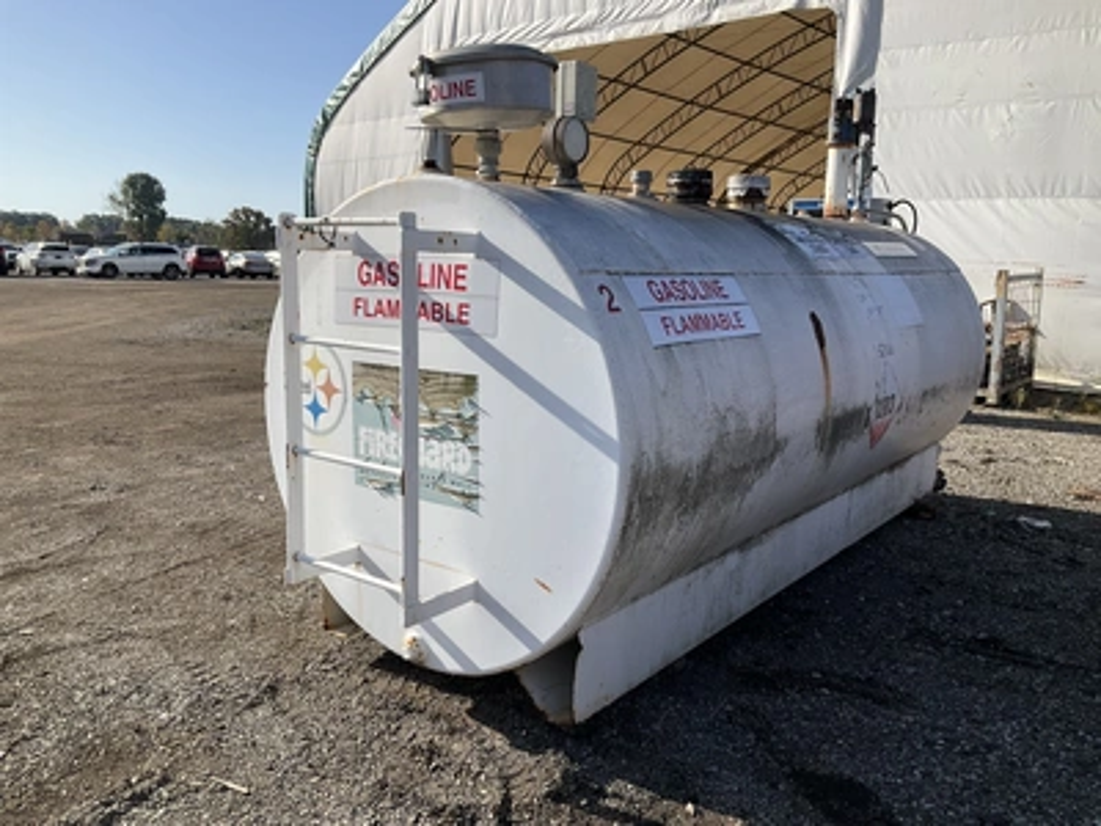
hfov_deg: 61.7
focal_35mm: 29
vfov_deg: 48.2
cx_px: 550
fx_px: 922
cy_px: 413
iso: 25
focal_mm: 3
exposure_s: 1/1984
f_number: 1.8
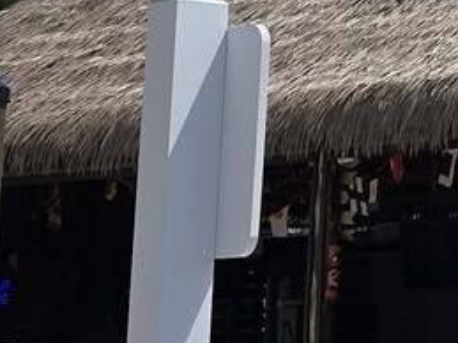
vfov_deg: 10.3
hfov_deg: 11.5
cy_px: -64
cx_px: 1107
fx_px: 1878
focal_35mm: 142
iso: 12
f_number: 1.7
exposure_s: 1/1343
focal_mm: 6.3
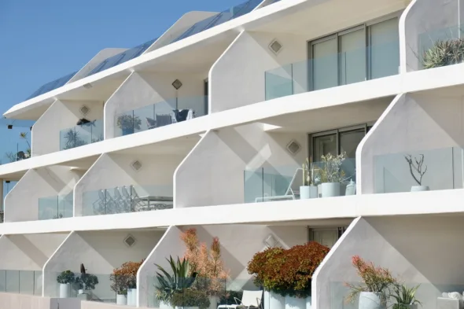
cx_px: 232
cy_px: 154
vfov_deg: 16.4
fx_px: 1069
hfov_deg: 24.5
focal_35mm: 83
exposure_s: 1/500
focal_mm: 55
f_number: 7.1
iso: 160
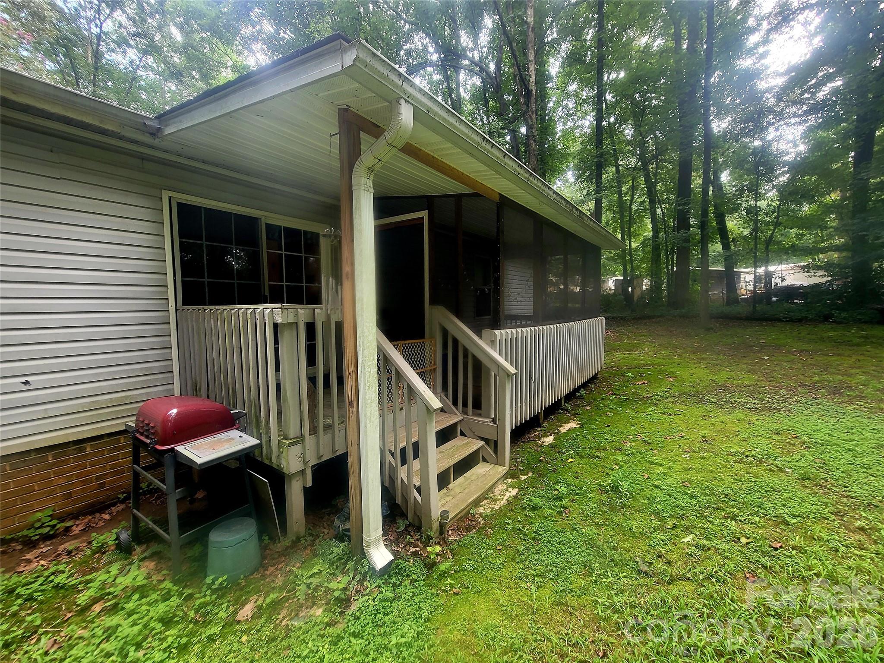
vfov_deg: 89.9
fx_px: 332
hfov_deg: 106.2
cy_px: 332
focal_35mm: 13
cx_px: 442
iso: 80
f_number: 2.2
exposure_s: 1/60.2
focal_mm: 2.2
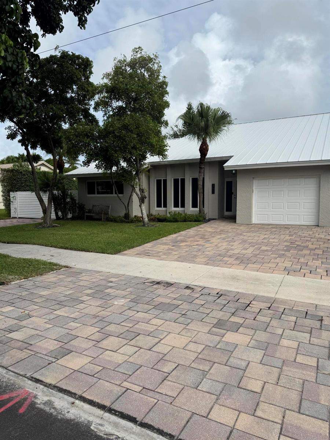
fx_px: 305
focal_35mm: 24
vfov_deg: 71.6
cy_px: 220
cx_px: 165
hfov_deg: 56.8
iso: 80
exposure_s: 1/5814
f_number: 1.78
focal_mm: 6.76
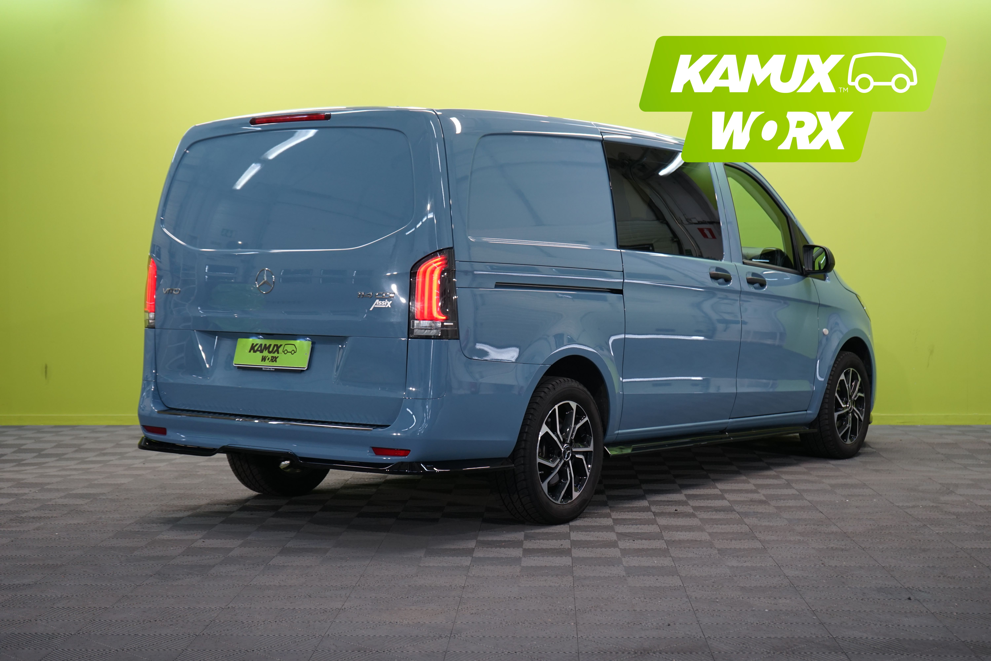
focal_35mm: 55
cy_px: 330
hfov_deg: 36.2
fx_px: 1514
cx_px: 496
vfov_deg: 24.6
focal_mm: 55
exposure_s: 1/30
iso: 500
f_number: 5.6
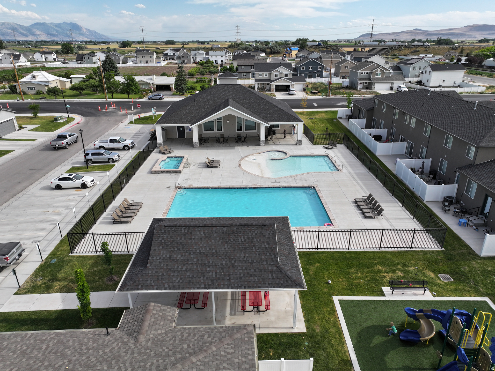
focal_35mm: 24
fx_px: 343
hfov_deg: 71.6
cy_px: 186
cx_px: 248
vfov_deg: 56.8
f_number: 2.8
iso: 110
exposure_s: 1/1250
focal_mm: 12.29
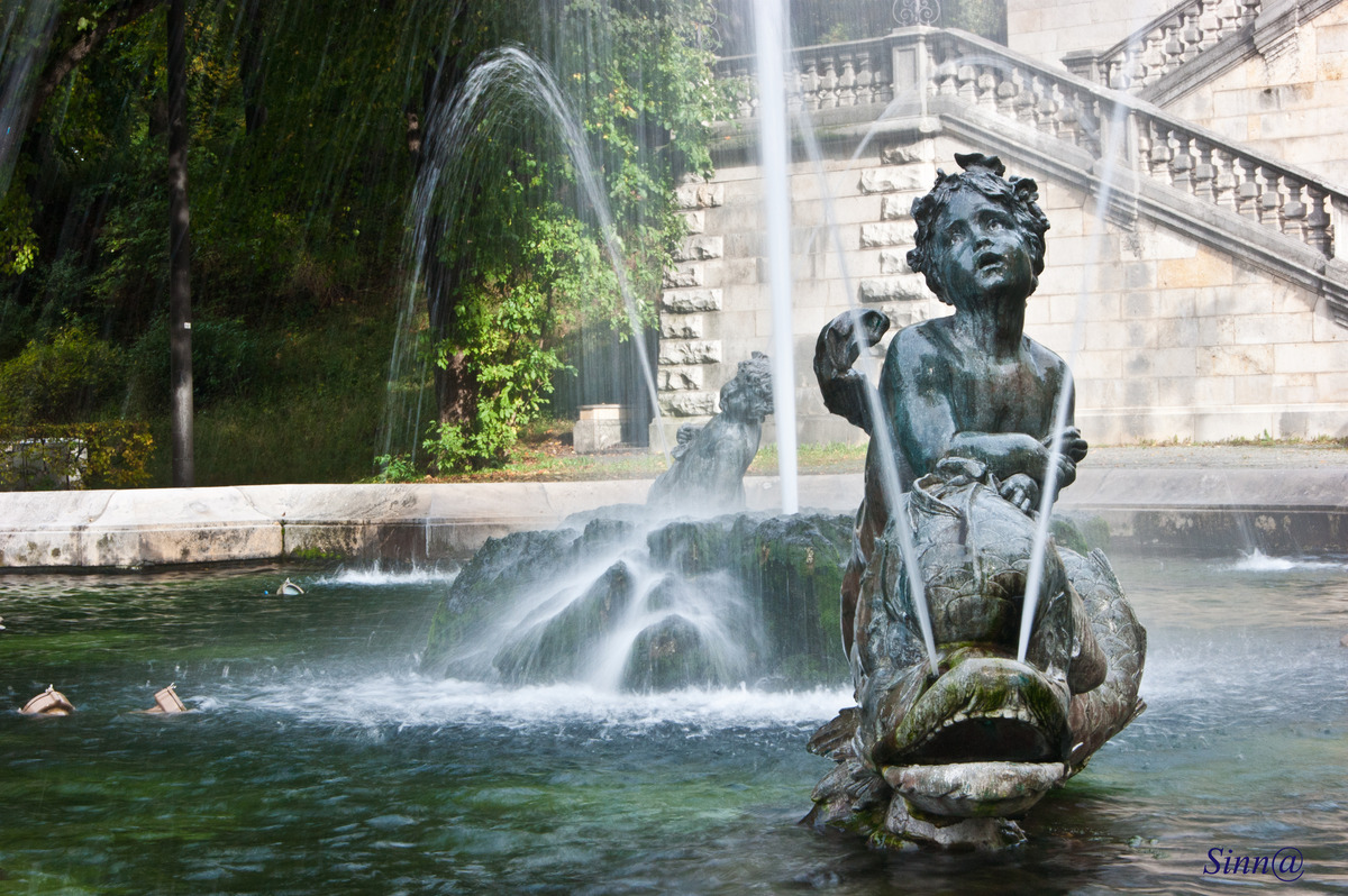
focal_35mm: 75
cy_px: 448
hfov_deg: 27.0
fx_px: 2806
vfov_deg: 18.2
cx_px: 674
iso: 400
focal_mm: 50
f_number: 20
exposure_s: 1/10
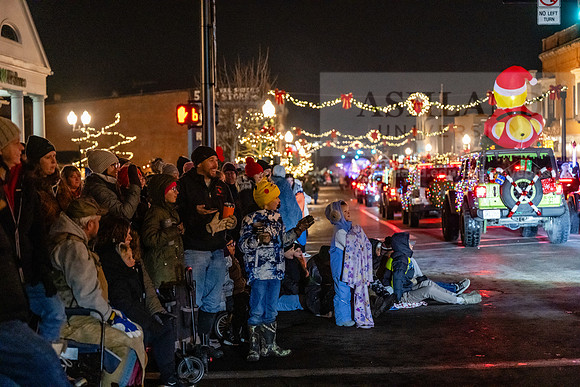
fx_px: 1144
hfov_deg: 28.4
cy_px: 194
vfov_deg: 19.2
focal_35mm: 71
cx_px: 290
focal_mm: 71
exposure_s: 1/250
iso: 6400
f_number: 2.8
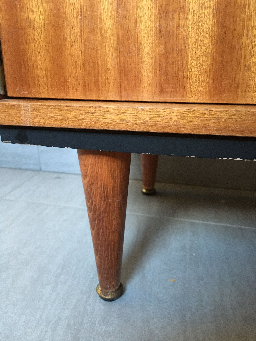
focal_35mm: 29
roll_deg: -0.3
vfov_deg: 61.7
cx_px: 128
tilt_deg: -19.8
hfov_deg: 48.2
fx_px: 286
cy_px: 170
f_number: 2.2
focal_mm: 4.15
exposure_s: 1/17
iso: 250
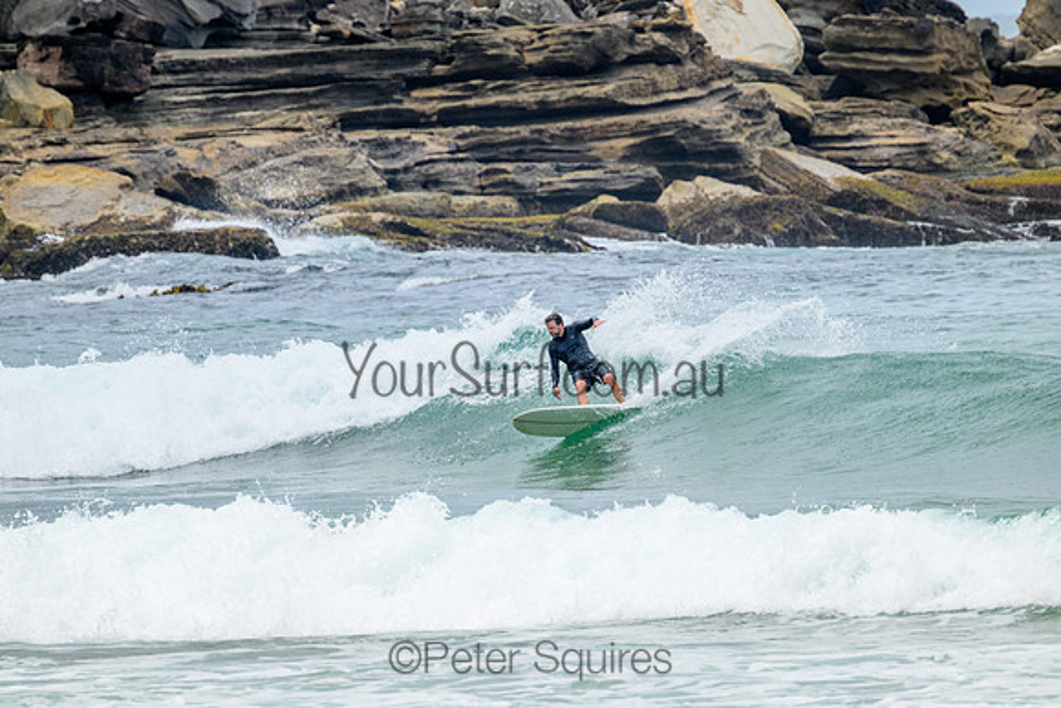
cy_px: 354
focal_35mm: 800
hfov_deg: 2.6
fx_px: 23582
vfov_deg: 1.7
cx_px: 530
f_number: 11
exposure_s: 1/2000
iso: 1000
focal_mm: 800
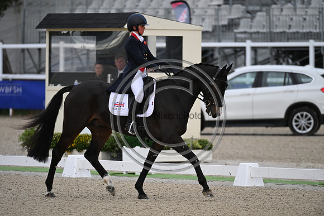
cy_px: 108
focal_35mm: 400
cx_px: 162
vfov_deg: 3.4
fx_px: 3601
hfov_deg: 5.2
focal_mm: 400
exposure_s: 1/1000
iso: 560
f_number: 4.5
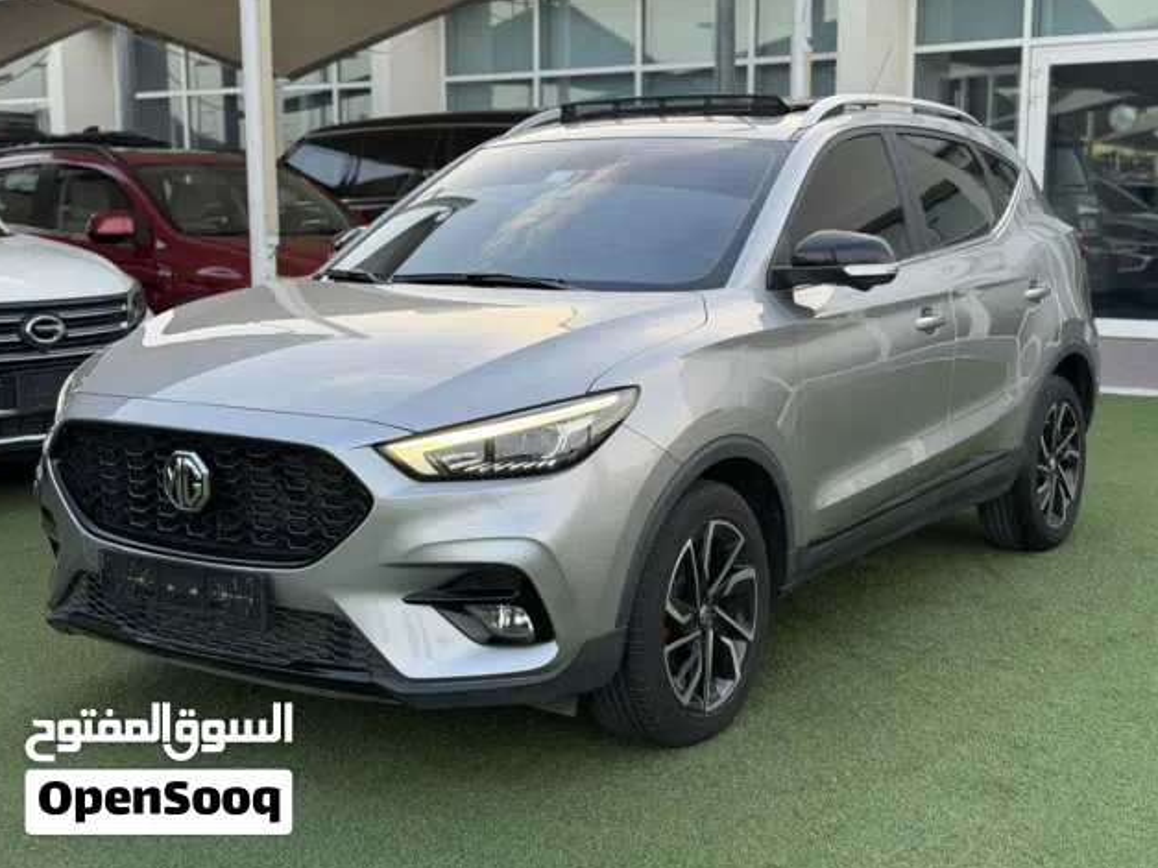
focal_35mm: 49
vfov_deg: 29.7
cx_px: 571
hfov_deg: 38.9
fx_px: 1639
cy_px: 436
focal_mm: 6.76
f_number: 1.78
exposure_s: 1/227
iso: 64
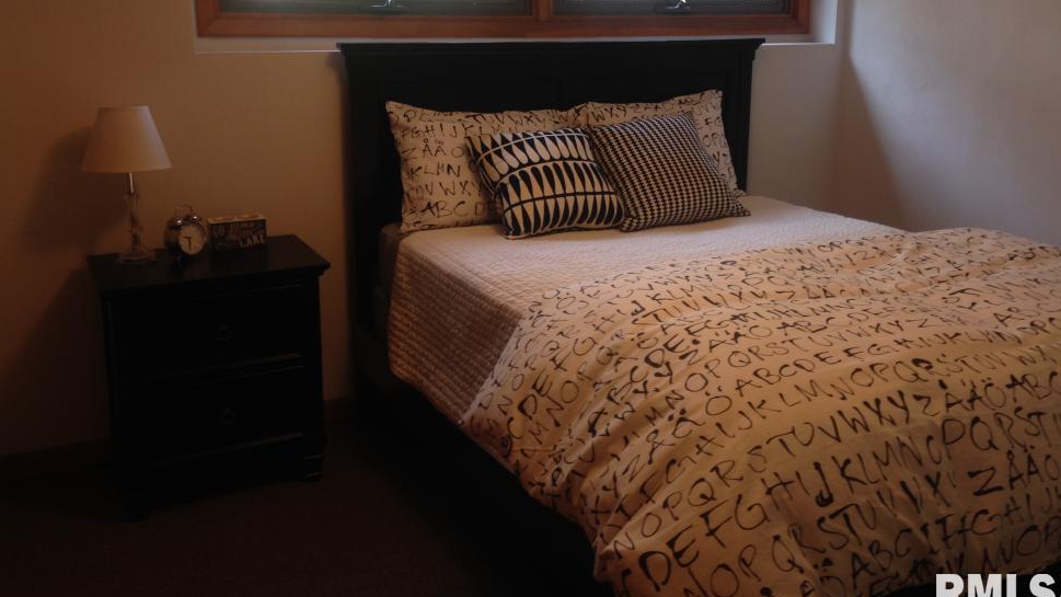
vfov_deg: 31.0
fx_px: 1069
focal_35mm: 38
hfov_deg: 52.8
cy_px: 209
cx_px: 542
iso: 50
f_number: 2.4
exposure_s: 1/20
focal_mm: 4.12
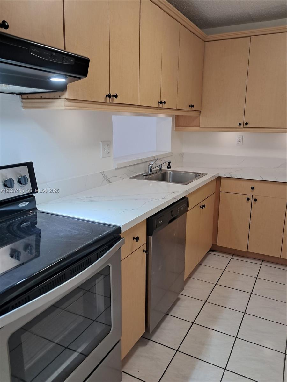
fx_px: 298
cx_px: 144
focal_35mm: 27
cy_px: 191
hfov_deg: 51.4
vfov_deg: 65.3
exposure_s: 1/30
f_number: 1.8
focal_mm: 4
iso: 200
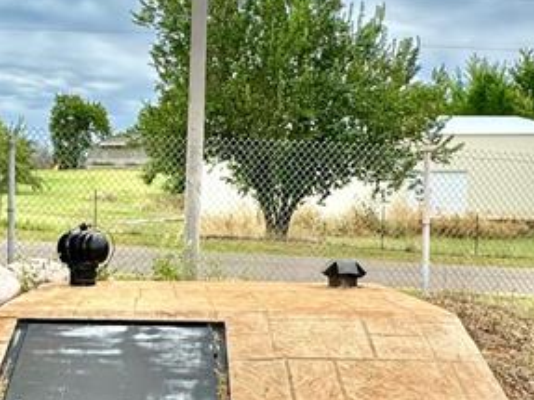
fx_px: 771
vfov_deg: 29.1
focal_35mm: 50
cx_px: 117
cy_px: 229
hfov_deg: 37.0
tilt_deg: -1.6
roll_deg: -0.1
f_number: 2.2
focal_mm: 2.22
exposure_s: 1/600
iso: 50
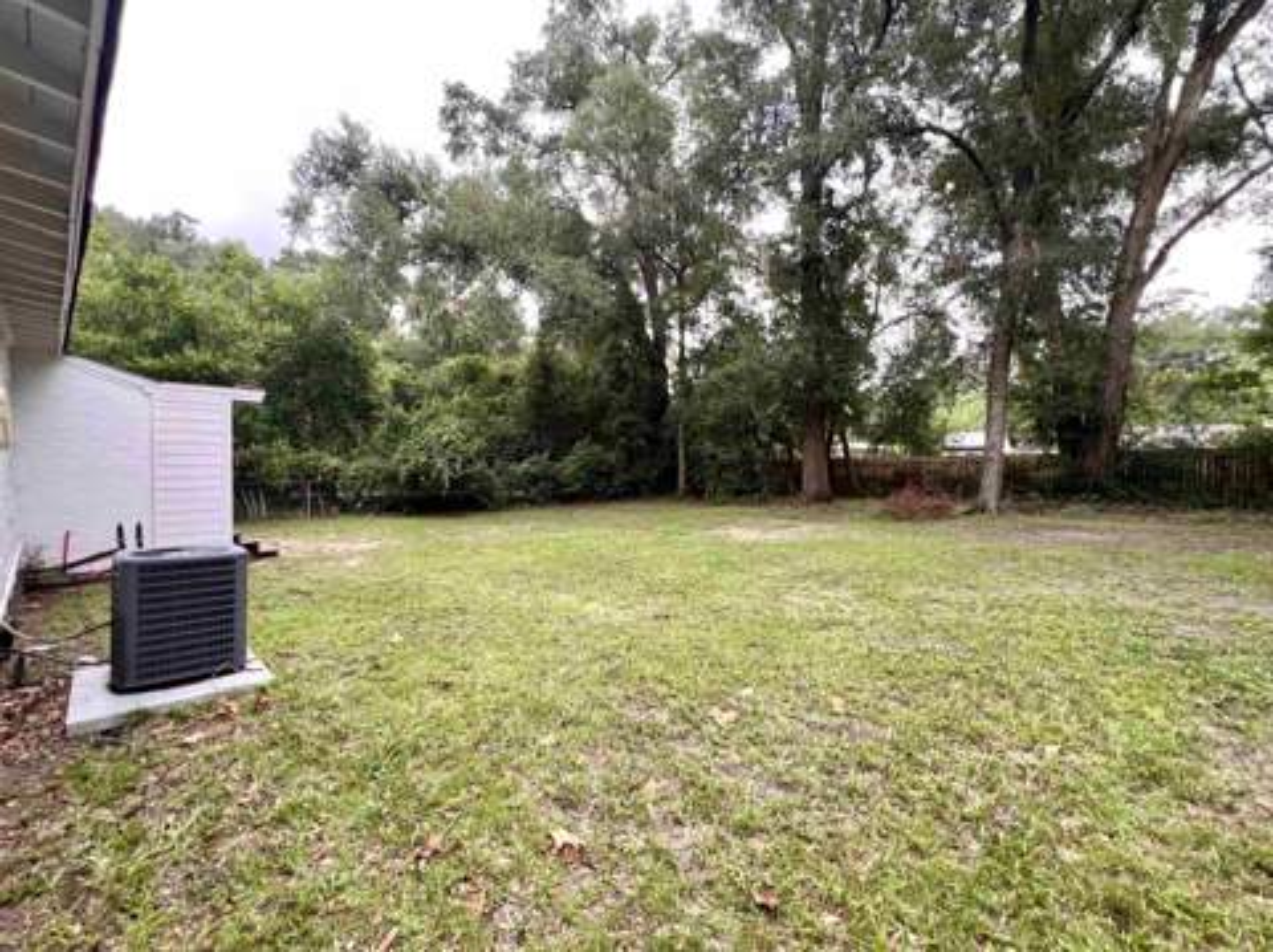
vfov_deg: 89.8
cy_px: 476
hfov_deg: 106.2
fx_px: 478
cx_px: 636
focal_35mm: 13
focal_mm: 1.57
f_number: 1.8
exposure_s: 1/99
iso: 80
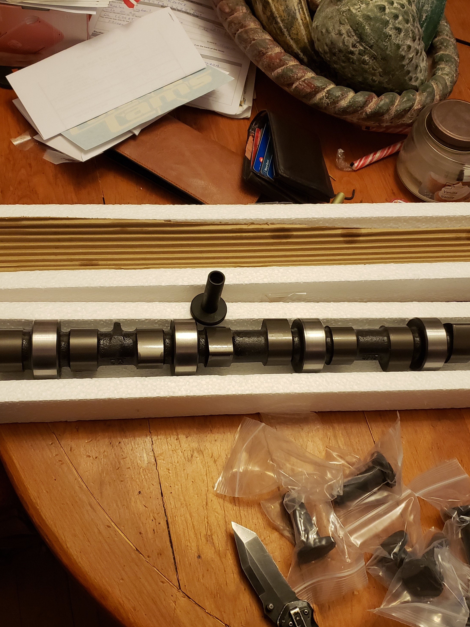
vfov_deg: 51.3
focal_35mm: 36
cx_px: 233
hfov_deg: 39.7
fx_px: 652
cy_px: 323
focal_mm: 4.3
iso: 250
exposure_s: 1/40
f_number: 1.5
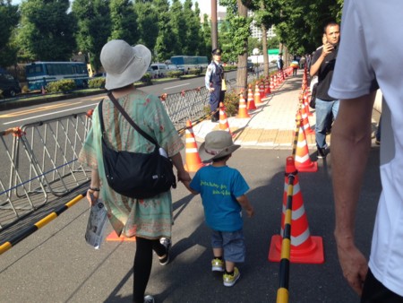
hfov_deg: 55.3
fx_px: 384
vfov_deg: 43.0
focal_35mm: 33
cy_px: 152
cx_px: 202
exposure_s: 1/583
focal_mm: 4.13
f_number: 2.4
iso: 50
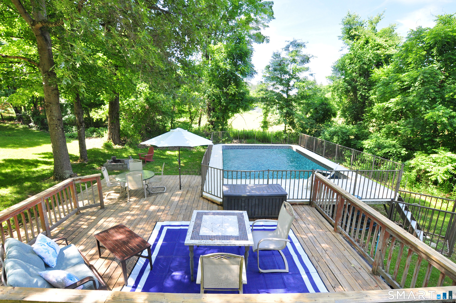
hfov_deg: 100.5
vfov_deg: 77.2
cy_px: 152
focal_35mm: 15
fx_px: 190
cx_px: 228
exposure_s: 1/125
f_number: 8
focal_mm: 10
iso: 800
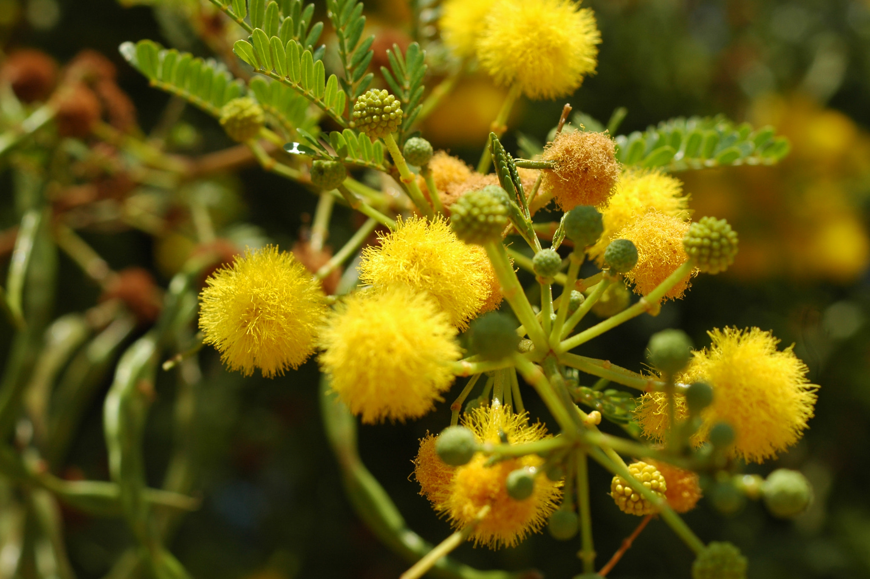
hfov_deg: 19.5
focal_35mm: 105
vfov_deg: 13.0
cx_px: 435
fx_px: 2535
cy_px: 290
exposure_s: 1/320
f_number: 9
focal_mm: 70
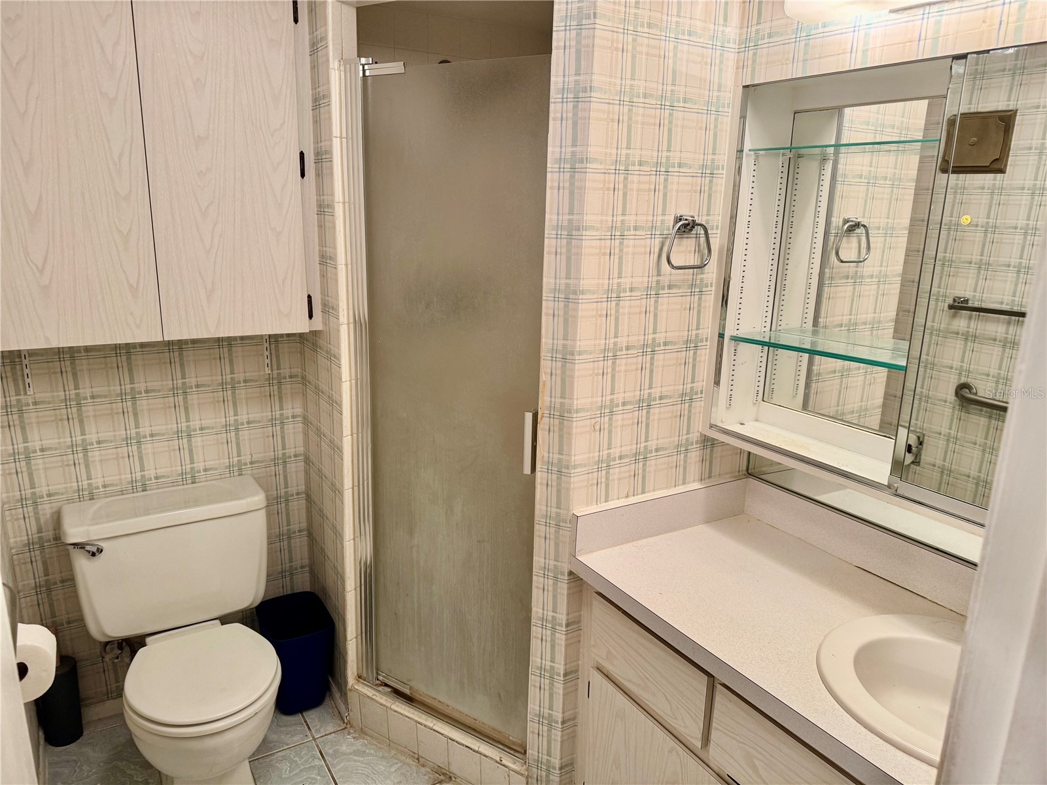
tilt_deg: -14.8
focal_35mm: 24
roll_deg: -1.4
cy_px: 392
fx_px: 726
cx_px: 524
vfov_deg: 56.8
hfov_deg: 71.6
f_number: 1.78
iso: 160
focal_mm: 6.76
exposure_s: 1/60
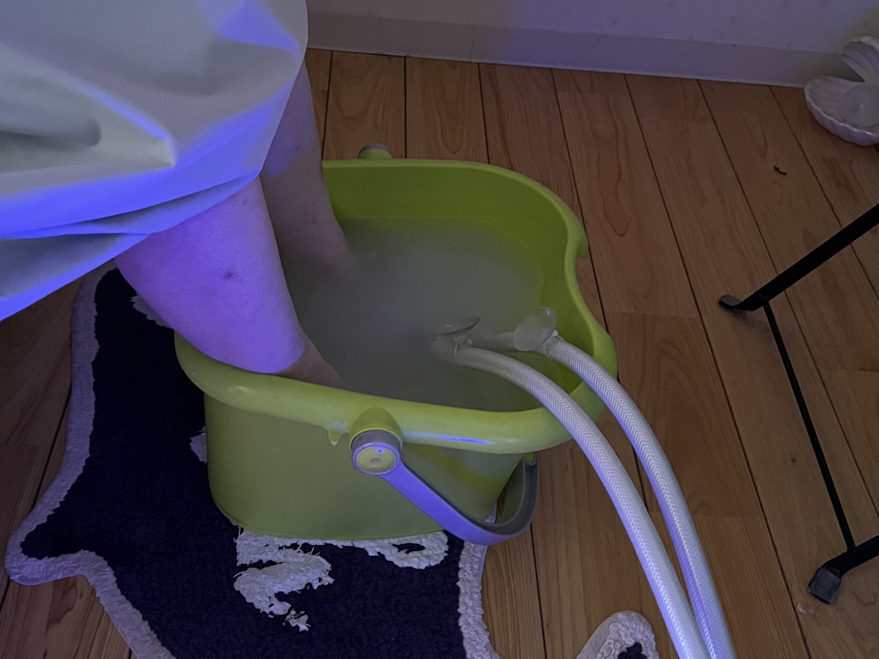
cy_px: 238
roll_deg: -5.6
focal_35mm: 42
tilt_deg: -39.3
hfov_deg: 44.7
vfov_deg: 34.1
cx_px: 380
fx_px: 1067
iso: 640
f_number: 1.5
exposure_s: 1/28
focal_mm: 5.7
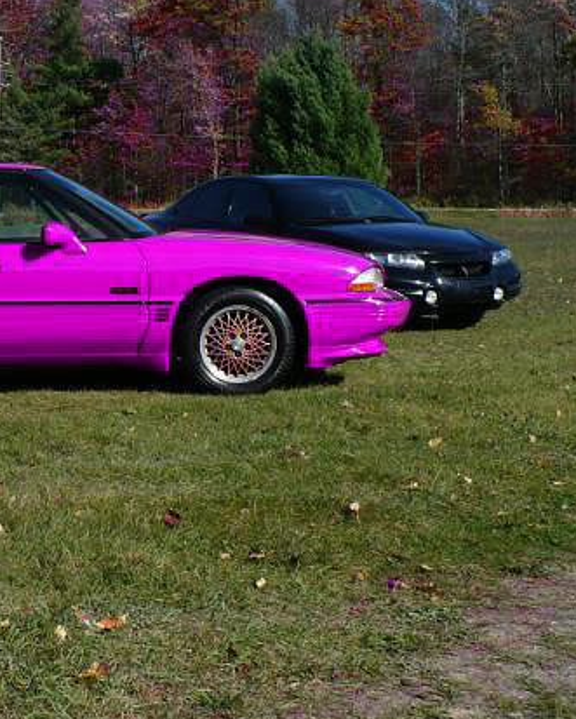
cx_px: 54
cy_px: 329
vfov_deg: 29.1
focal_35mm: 65
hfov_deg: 22.9
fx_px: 1384
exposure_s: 1/250
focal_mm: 6.1
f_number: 8
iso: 100
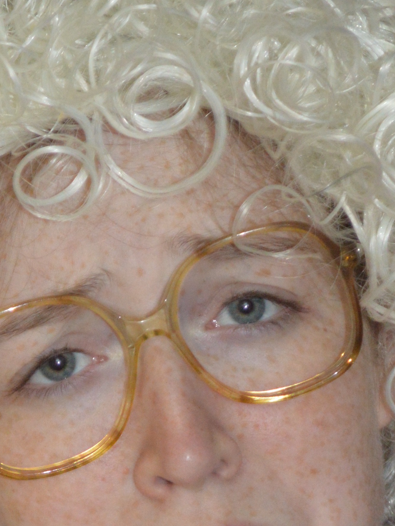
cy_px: 735
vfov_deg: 7.1
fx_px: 4199
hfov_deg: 5.4
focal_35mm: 276
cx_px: 150
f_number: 5.6
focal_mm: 52
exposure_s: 1/60
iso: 1600
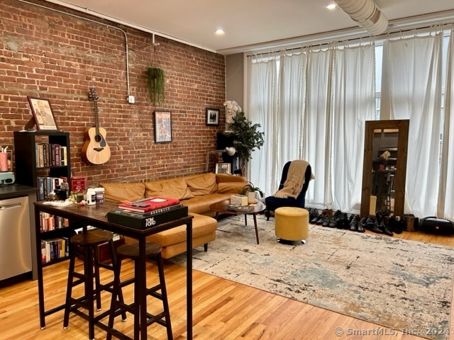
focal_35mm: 26
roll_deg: +0.1
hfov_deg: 67.3
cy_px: 170
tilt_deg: -5.6
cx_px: 227
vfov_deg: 53.1
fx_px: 341
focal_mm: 5.7
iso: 100
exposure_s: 1/120
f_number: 1.5
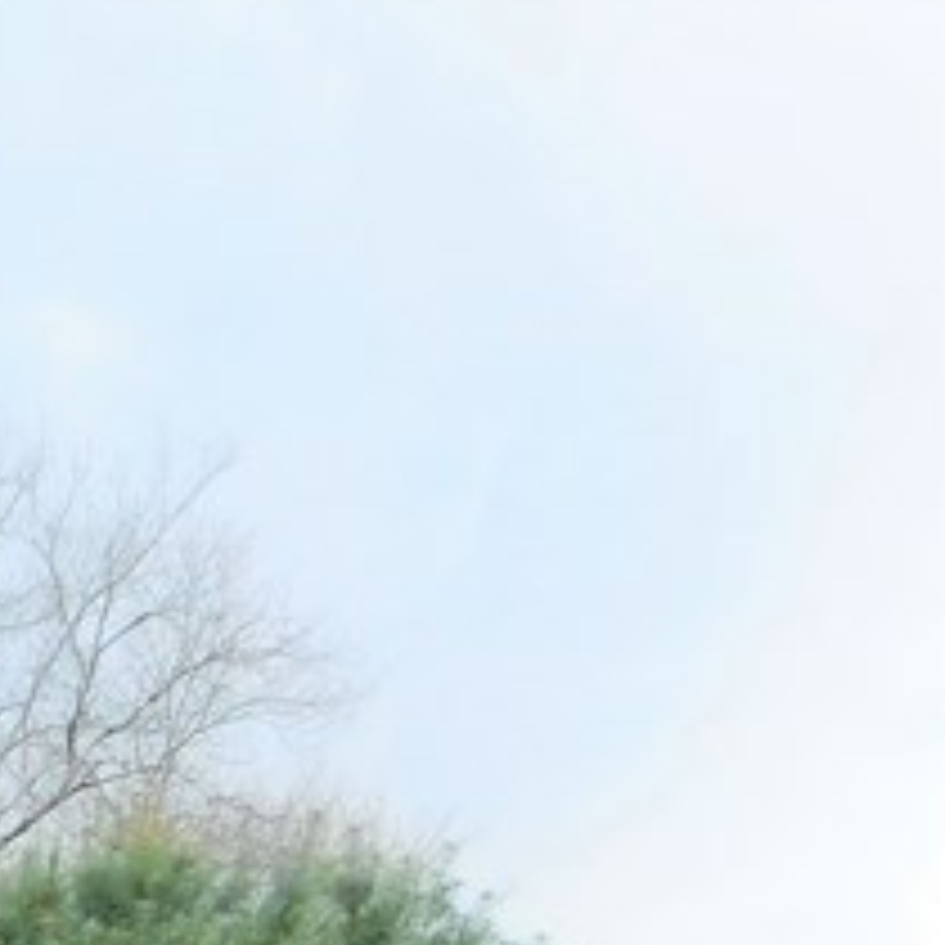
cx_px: -1220
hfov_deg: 12.9
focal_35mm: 108
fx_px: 3336
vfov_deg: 14.5
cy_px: 1588
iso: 125
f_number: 3.1
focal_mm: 4.5
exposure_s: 1/320
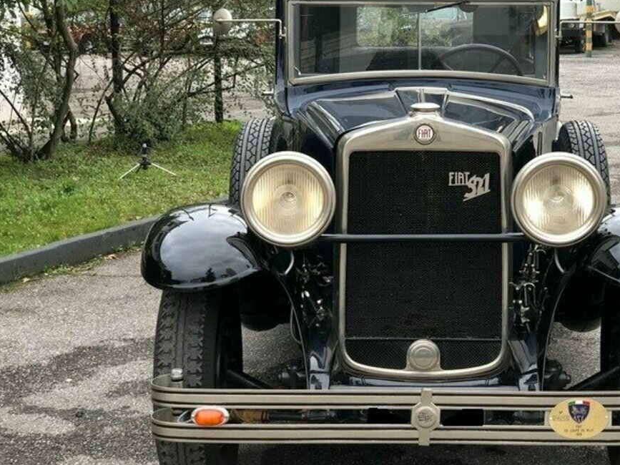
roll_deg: +1.4
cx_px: 416
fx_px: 1289
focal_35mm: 72
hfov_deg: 26.9
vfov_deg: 20.4
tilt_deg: -9.0
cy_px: 204
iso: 25
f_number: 2.4
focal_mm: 6
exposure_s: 1/60
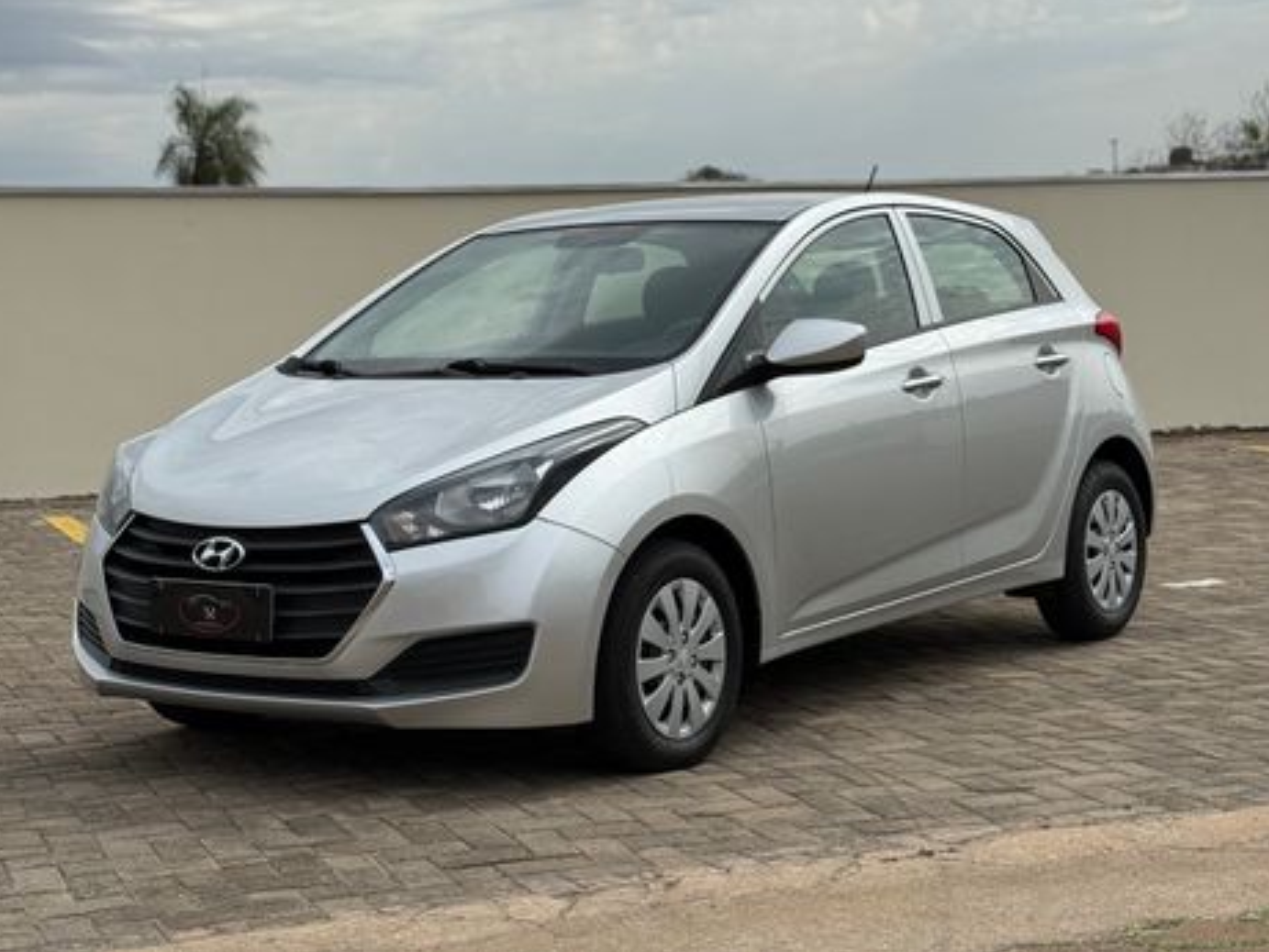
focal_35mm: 49
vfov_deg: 29.7
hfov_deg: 38.9
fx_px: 1797
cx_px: 628
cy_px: 468
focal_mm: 6.76
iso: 64
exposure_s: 1/7143
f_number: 1.78
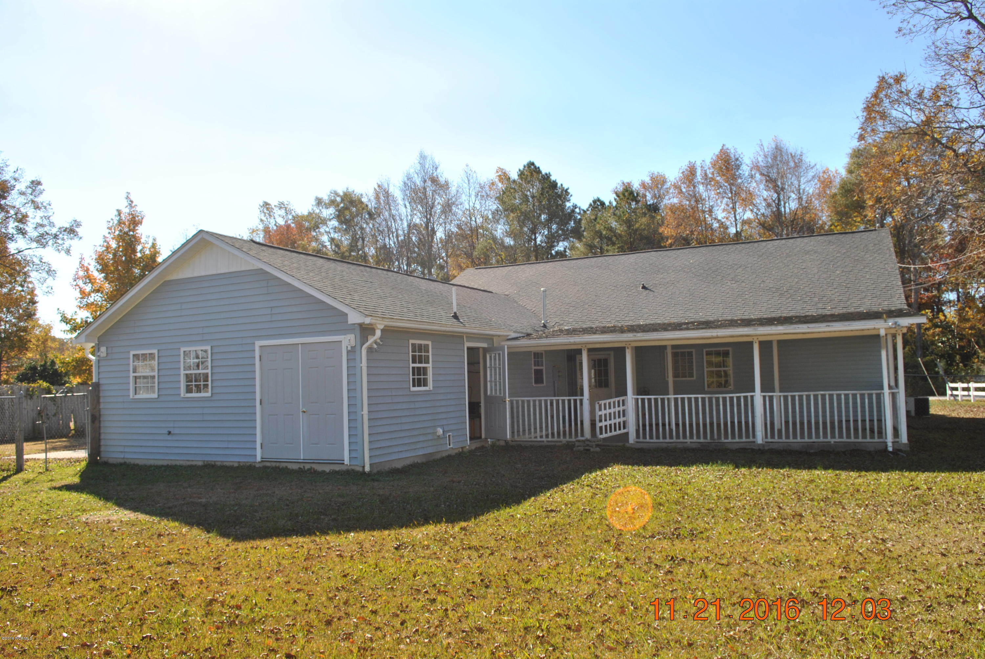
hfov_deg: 67.3
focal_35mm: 27
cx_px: 492
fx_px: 740
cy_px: 330
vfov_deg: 48.0
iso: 100
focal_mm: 18
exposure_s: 1/200
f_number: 8
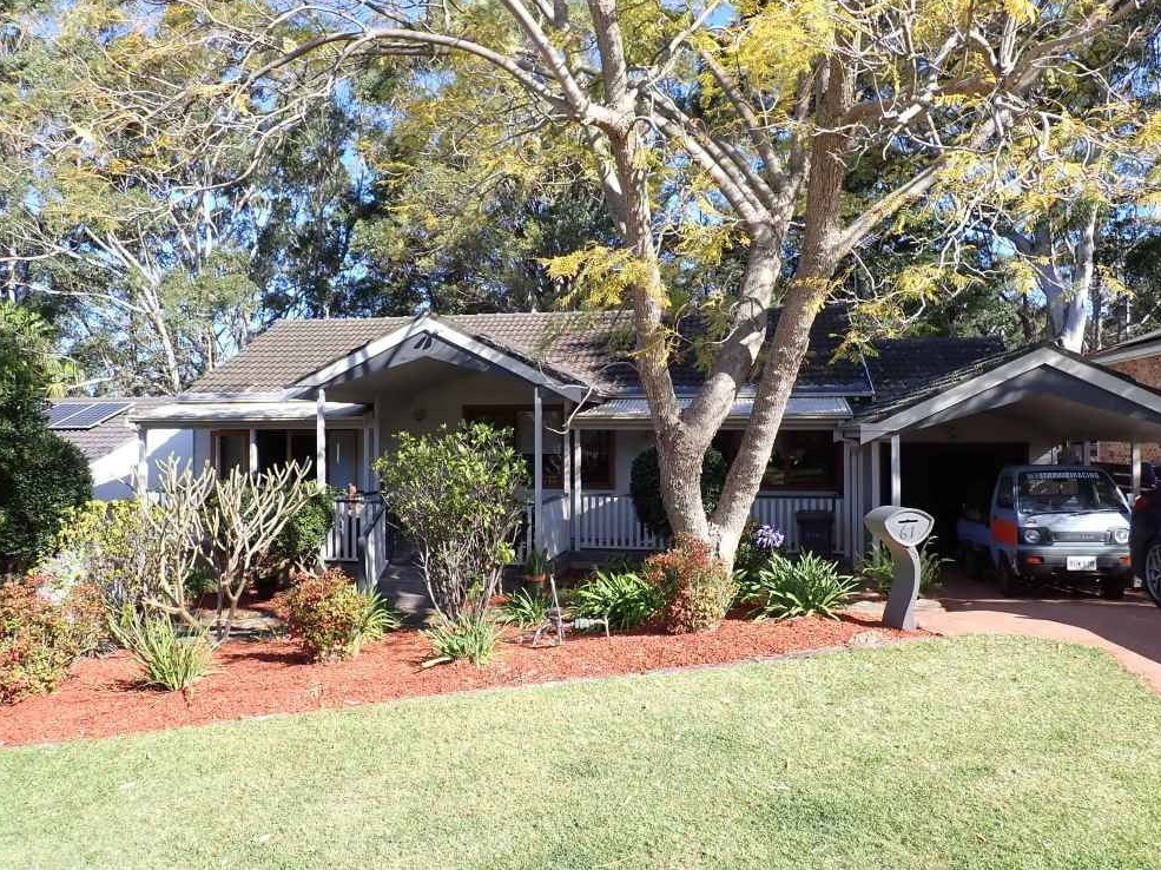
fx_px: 872
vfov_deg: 53.0
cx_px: 589
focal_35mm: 26
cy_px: 437
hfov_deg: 67.3
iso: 100
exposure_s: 1/500
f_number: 2.8
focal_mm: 4.5
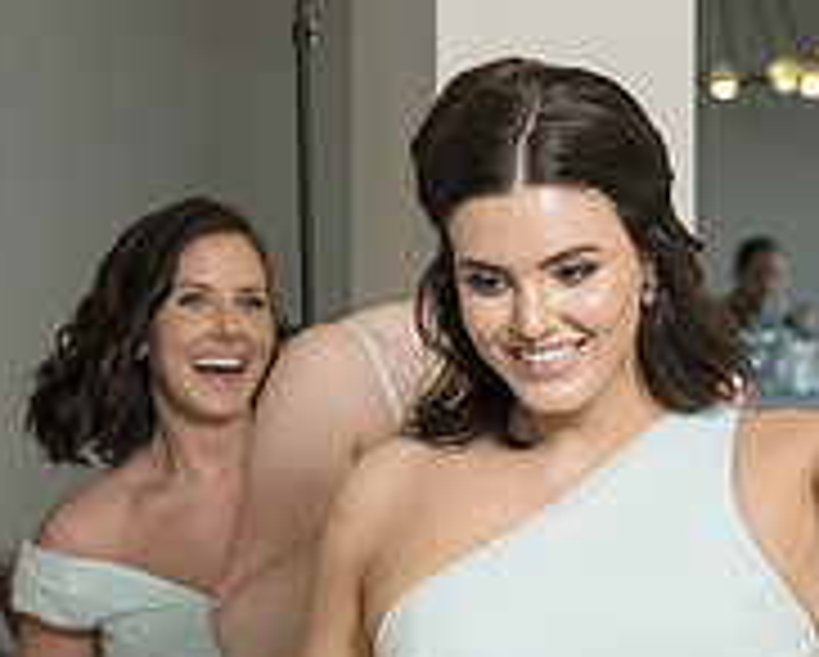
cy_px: 669
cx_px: 732
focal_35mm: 250
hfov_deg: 7.7
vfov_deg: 6.2
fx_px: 6066
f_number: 4
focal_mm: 59
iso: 800
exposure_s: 1/200
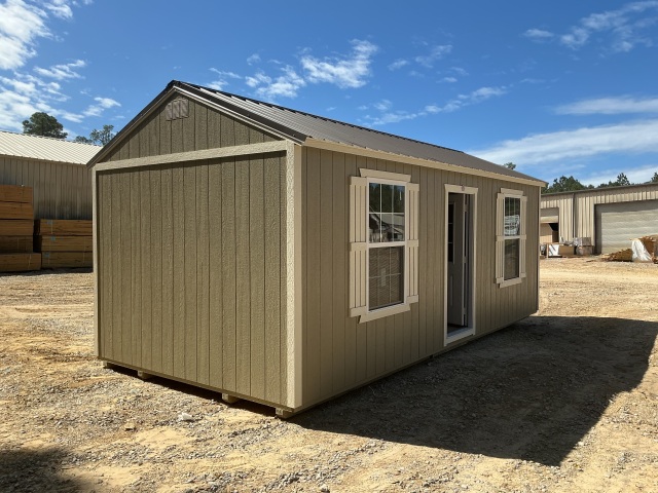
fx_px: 551
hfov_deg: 61.7
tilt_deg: +2.6
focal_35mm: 29
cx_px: 329
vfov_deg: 48.2
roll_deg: -0.2
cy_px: 246
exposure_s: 1/2058
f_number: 1.8
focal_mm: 3
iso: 25
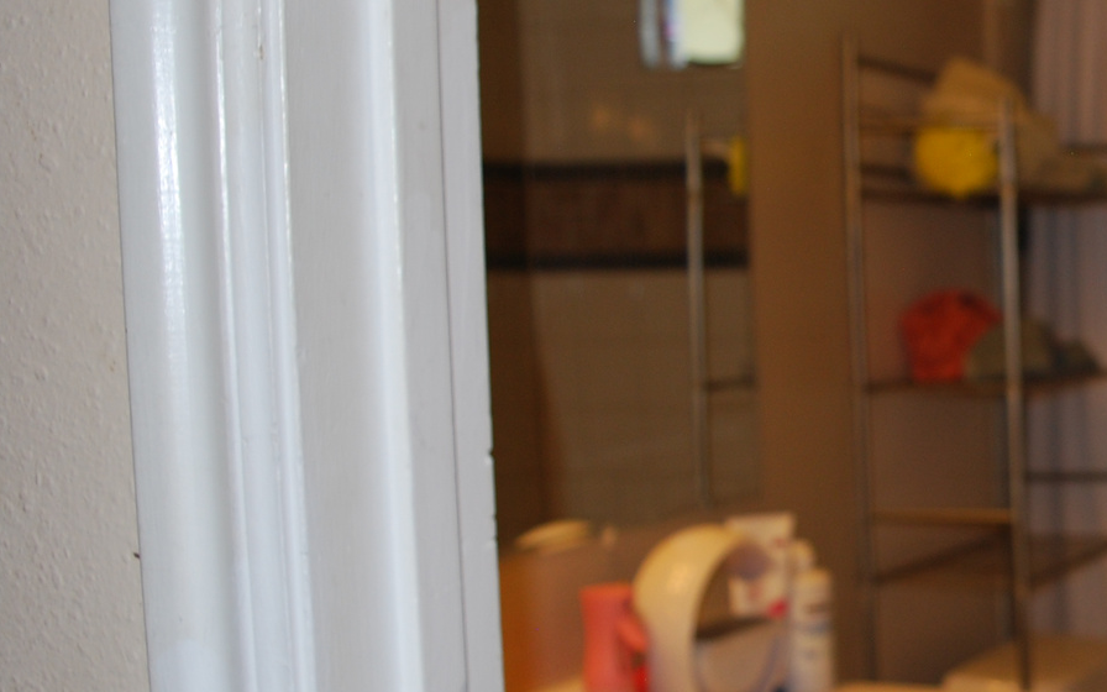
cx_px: 1260
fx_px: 1901
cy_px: 471
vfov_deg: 20.5
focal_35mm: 63
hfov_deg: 28.9
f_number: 3.5
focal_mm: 18
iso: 200
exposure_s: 1/60
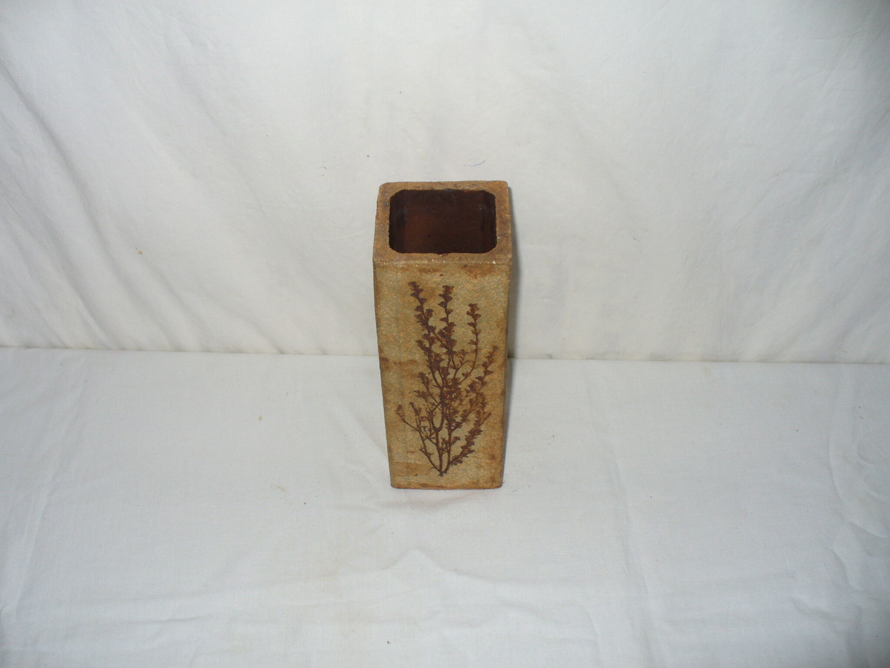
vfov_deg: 38.7
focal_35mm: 37
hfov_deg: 50.1
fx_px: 951
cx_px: 445
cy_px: 334
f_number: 2.8
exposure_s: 1/30
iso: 80
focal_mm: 6.1
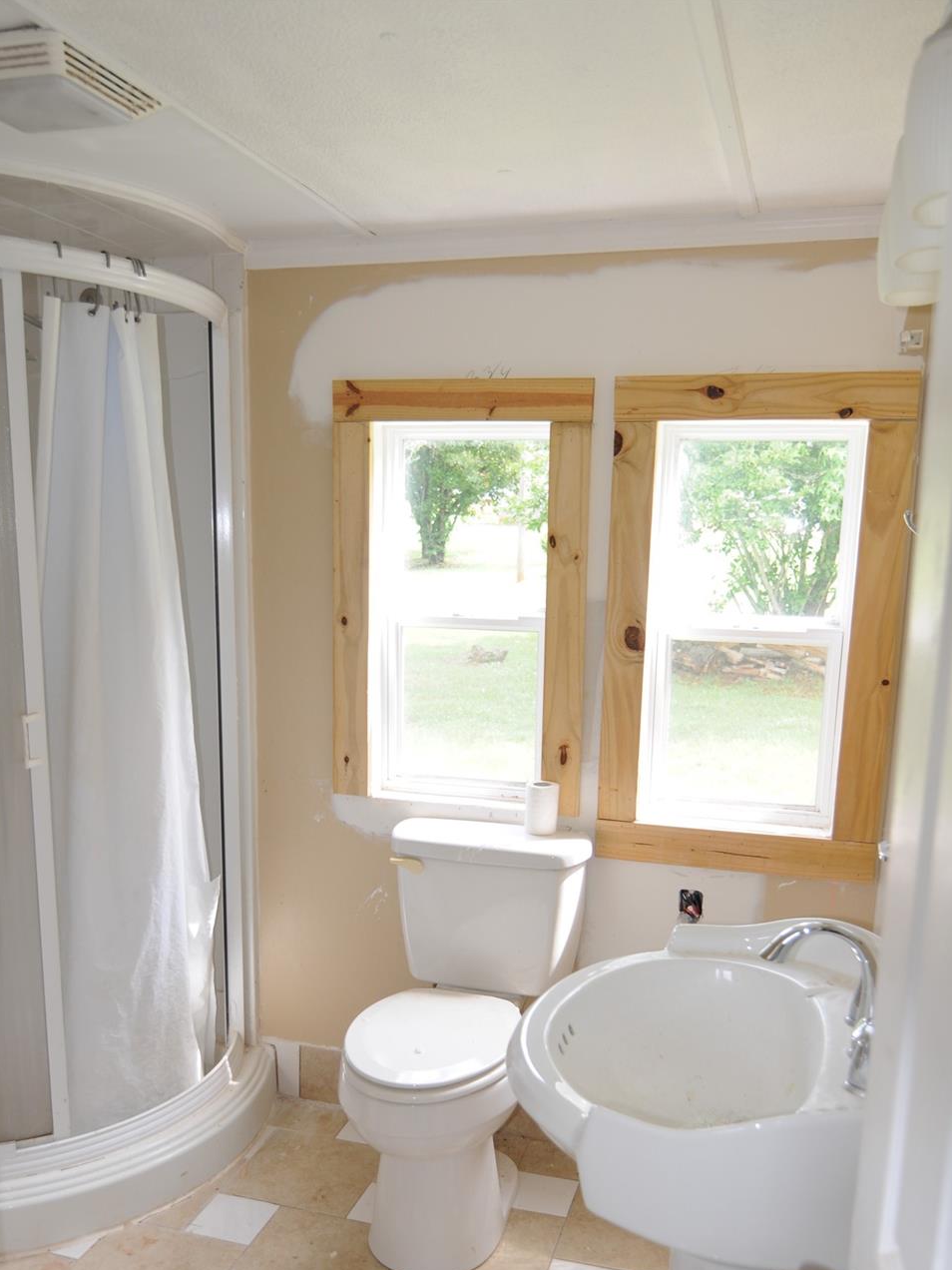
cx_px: 458
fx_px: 1085
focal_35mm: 30
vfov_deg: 60.1
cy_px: 764
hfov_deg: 47.4
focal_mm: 17
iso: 200
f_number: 4
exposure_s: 1/80
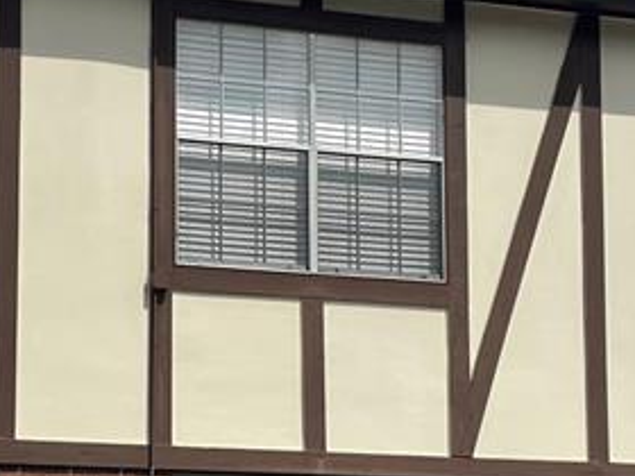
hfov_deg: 20.5
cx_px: 154
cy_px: 410
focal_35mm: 95
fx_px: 1743
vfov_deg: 15.4
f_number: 1.6
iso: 32
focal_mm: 4.2
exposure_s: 1/6897
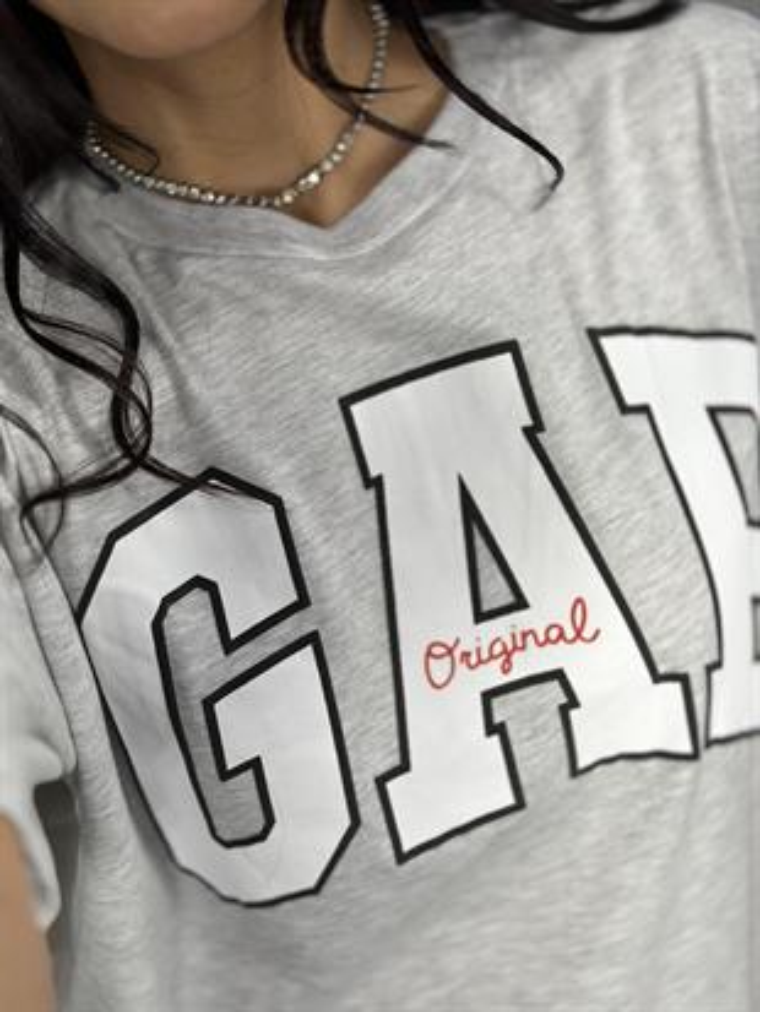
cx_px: 380
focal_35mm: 48
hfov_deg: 30.3
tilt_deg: -28.1
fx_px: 1404
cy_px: 506
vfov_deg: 39.6
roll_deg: +10.8
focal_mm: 6.86
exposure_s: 1/166
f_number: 1.78
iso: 64
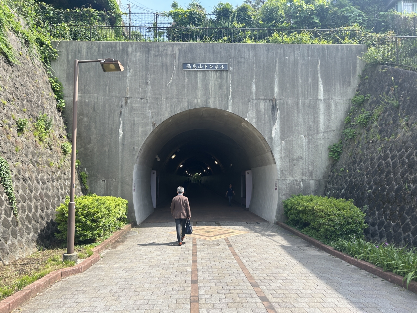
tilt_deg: +2.5
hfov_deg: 67.3
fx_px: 313
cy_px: 156
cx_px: 208
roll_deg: +0.8
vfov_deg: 53.1
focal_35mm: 26
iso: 50
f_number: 1.5
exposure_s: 1/1112
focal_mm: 5.7
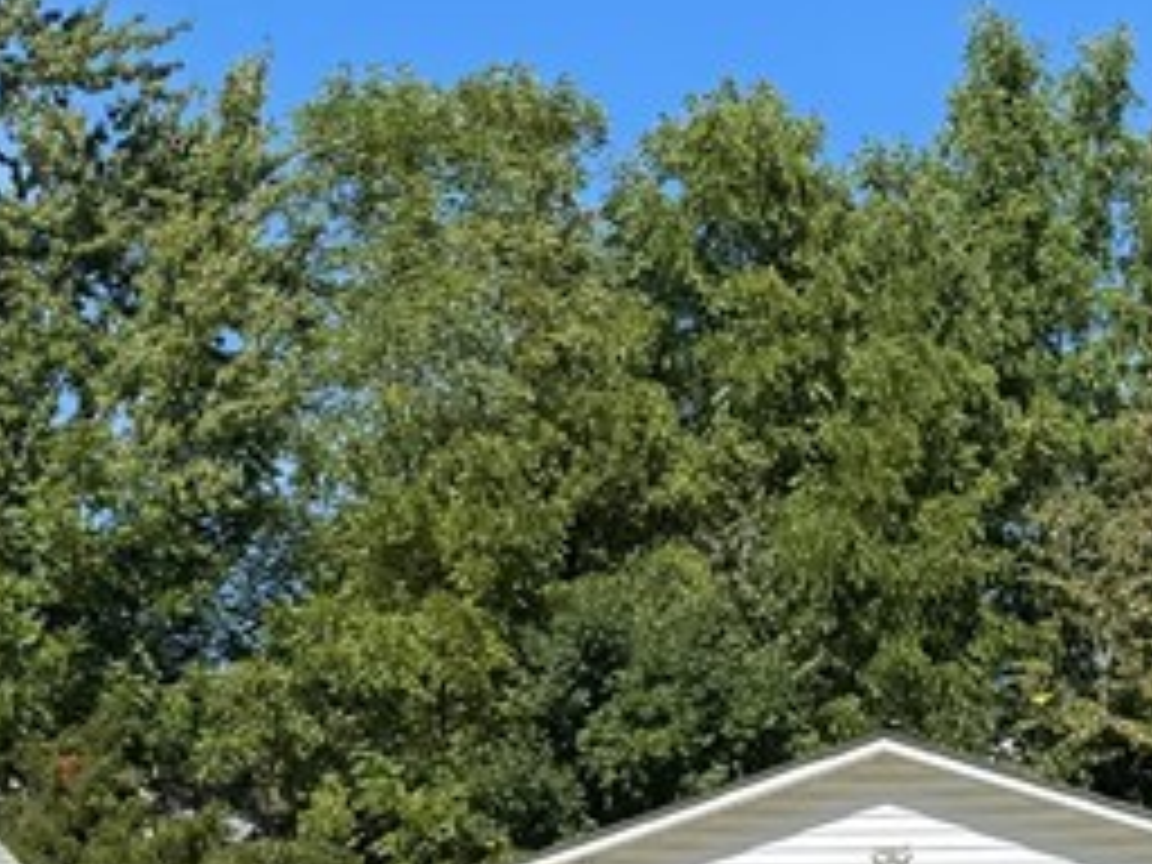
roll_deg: -1.0
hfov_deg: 20.3
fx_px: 3195
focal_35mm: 96
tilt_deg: +2.0
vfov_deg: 15.0
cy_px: 954
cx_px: 274
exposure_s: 1/4049
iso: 80
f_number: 1.78
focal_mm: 6.76
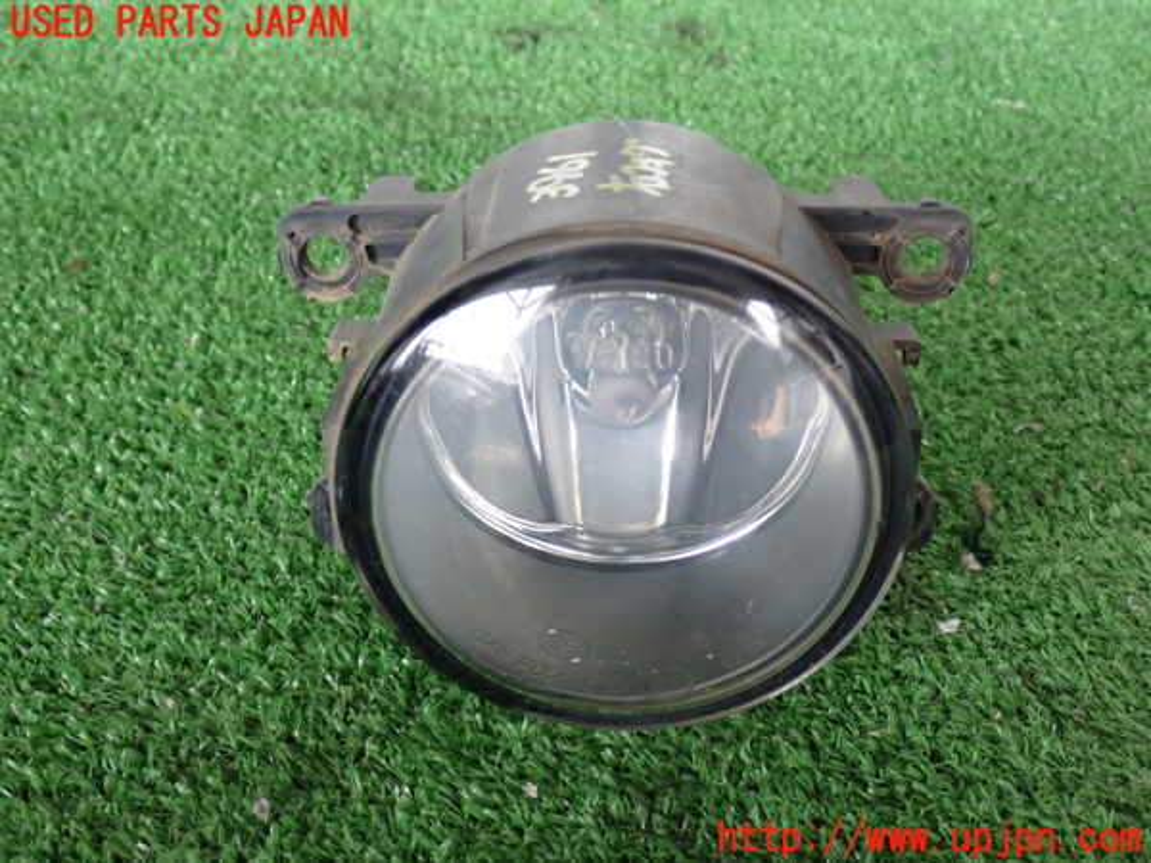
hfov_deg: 42.9
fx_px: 1463
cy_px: 432
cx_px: 576
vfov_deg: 32.9
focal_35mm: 44
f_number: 2.9
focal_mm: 7.84
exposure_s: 1/40
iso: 250
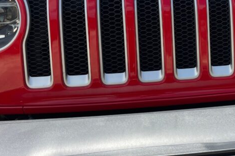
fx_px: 372
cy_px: 23
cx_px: 176
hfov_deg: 34.3
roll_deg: -0.9
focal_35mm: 57
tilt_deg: -3.6
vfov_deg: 23.3
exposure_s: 1/2083
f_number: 1.6
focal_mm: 5.1
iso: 32
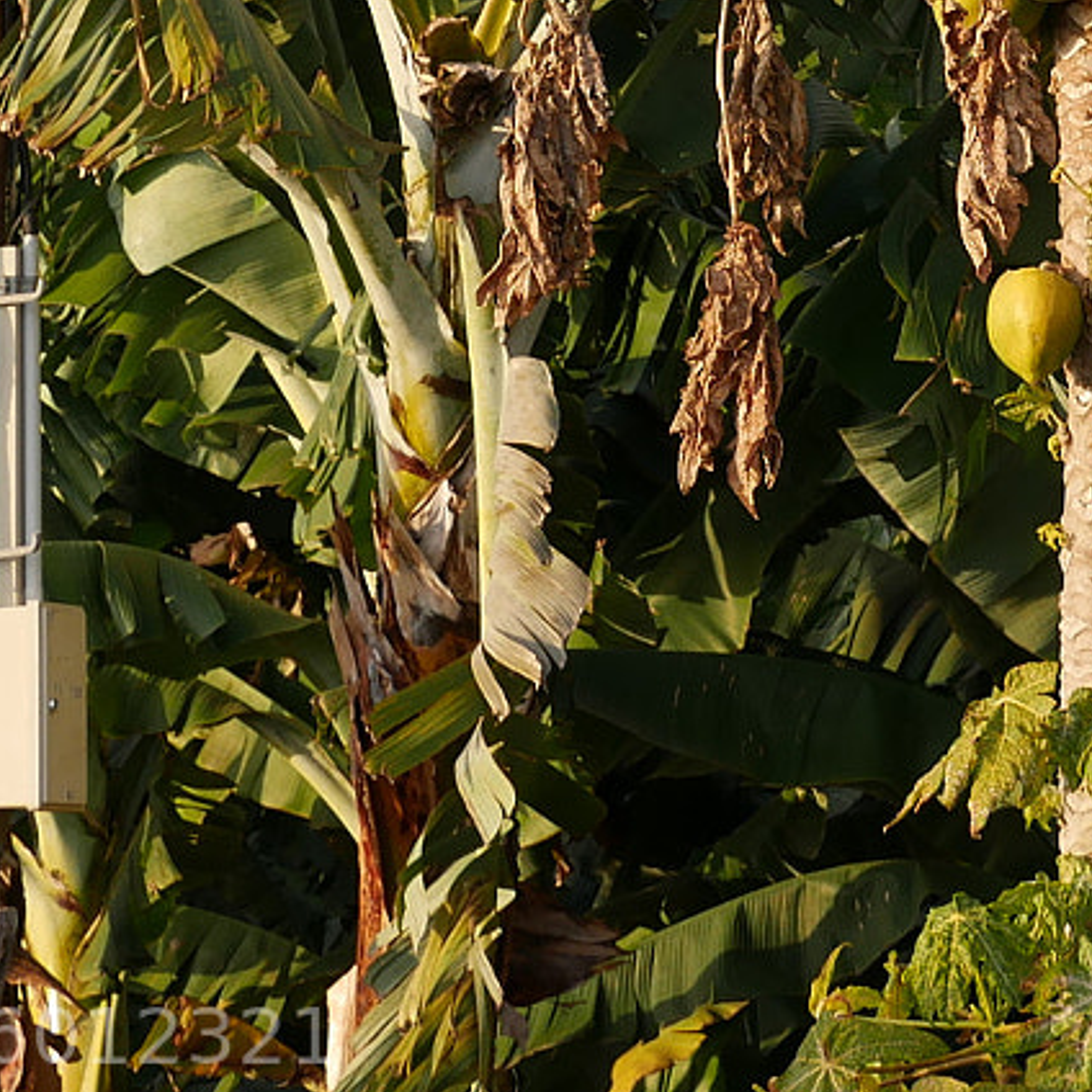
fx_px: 5246
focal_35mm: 147
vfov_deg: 11.6
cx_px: 1048
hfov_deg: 11.8
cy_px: -309
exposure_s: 1/160
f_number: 5
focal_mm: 22
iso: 200
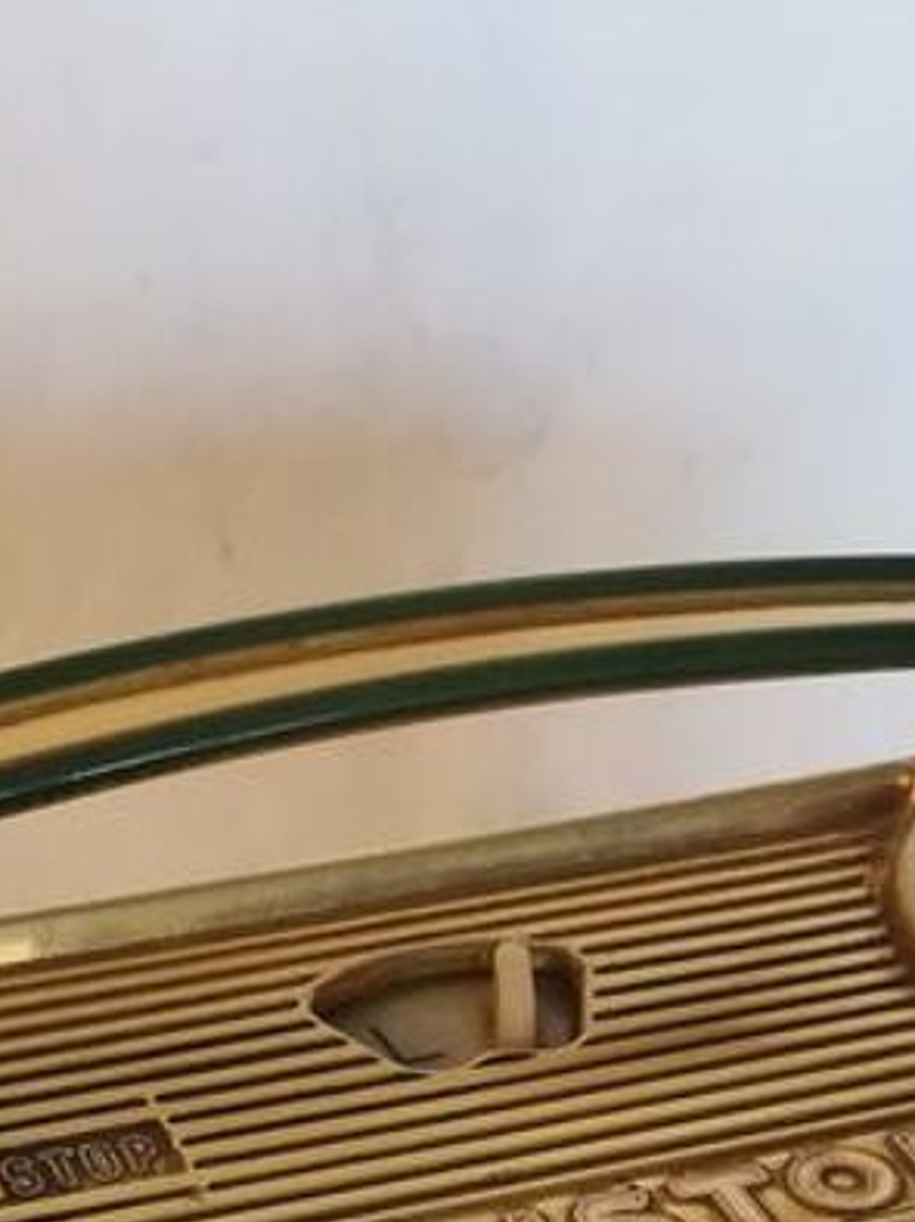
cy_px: 1338
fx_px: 3105
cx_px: 450
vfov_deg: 21.2
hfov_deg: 16.8
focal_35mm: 88
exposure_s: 1/33.3
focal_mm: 3.83
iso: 160
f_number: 2.2
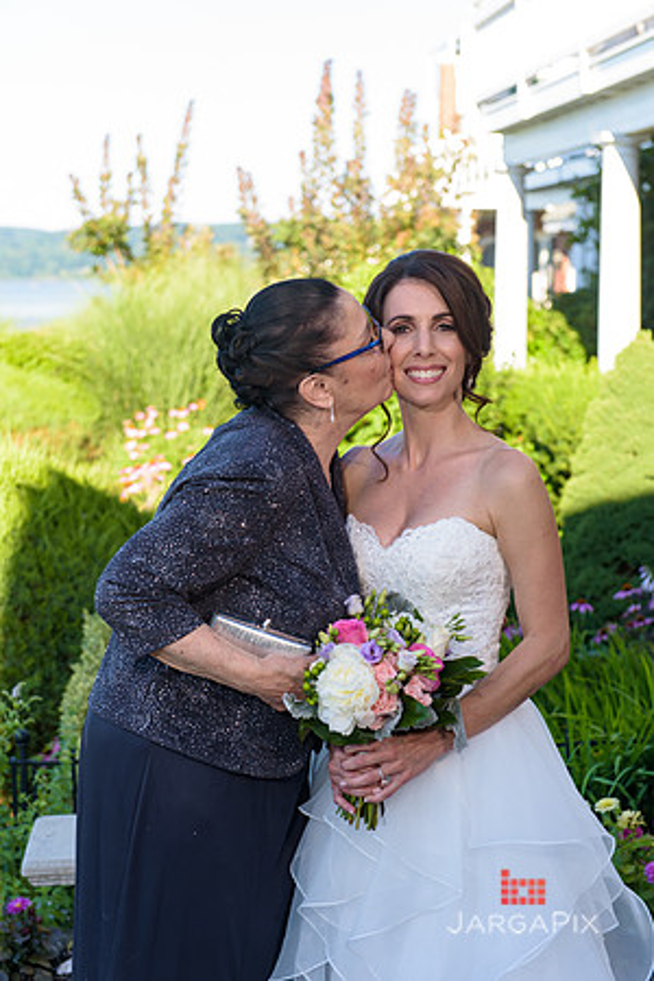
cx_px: 327
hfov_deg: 19.5
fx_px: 1907
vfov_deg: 28.8
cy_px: 490
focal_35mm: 70
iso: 200
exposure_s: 1/250
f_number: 4
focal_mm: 70
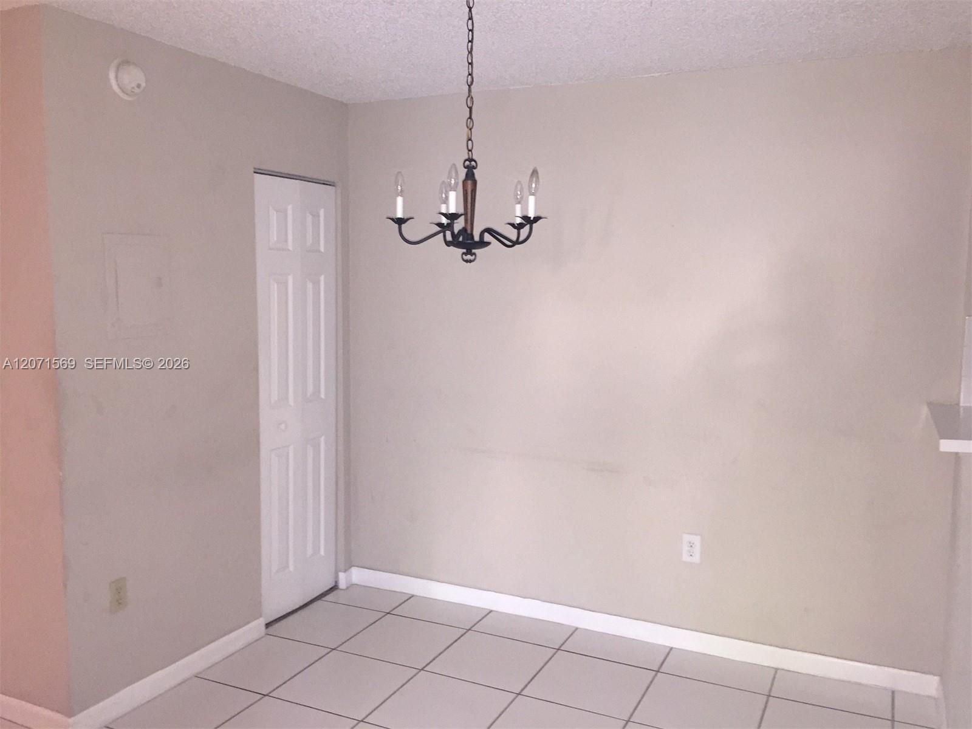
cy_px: 364
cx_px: 486
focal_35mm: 29
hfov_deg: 61.7
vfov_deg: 48.2
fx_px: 814
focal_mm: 4.15
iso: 200
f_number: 2.2
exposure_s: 1/16
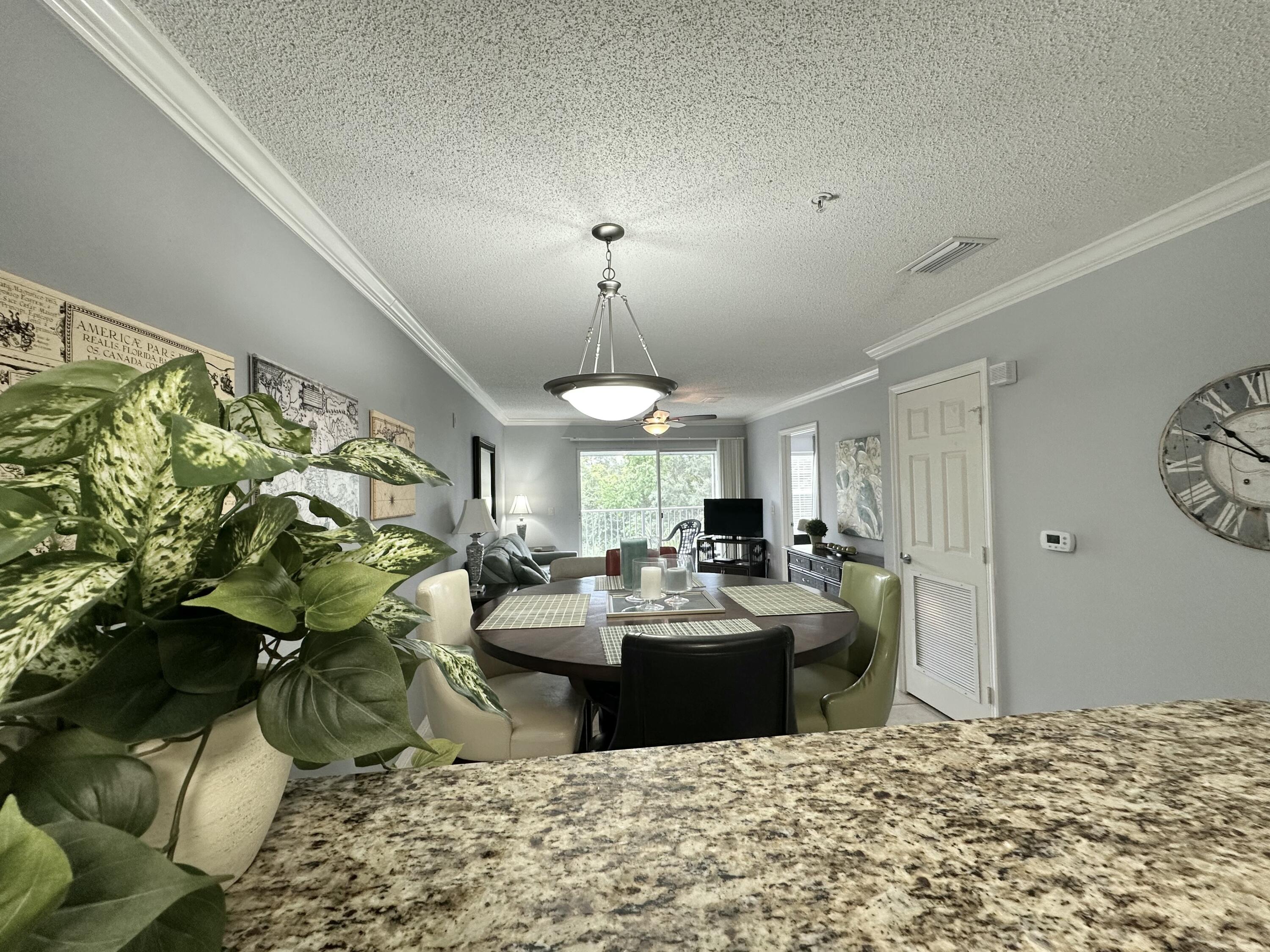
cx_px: 635
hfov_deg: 102.1
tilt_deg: +0.1
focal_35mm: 14
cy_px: 476
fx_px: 514
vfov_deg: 85.7
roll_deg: +1.4
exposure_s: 1/120
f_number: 2.2
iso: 160
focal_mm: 2.22
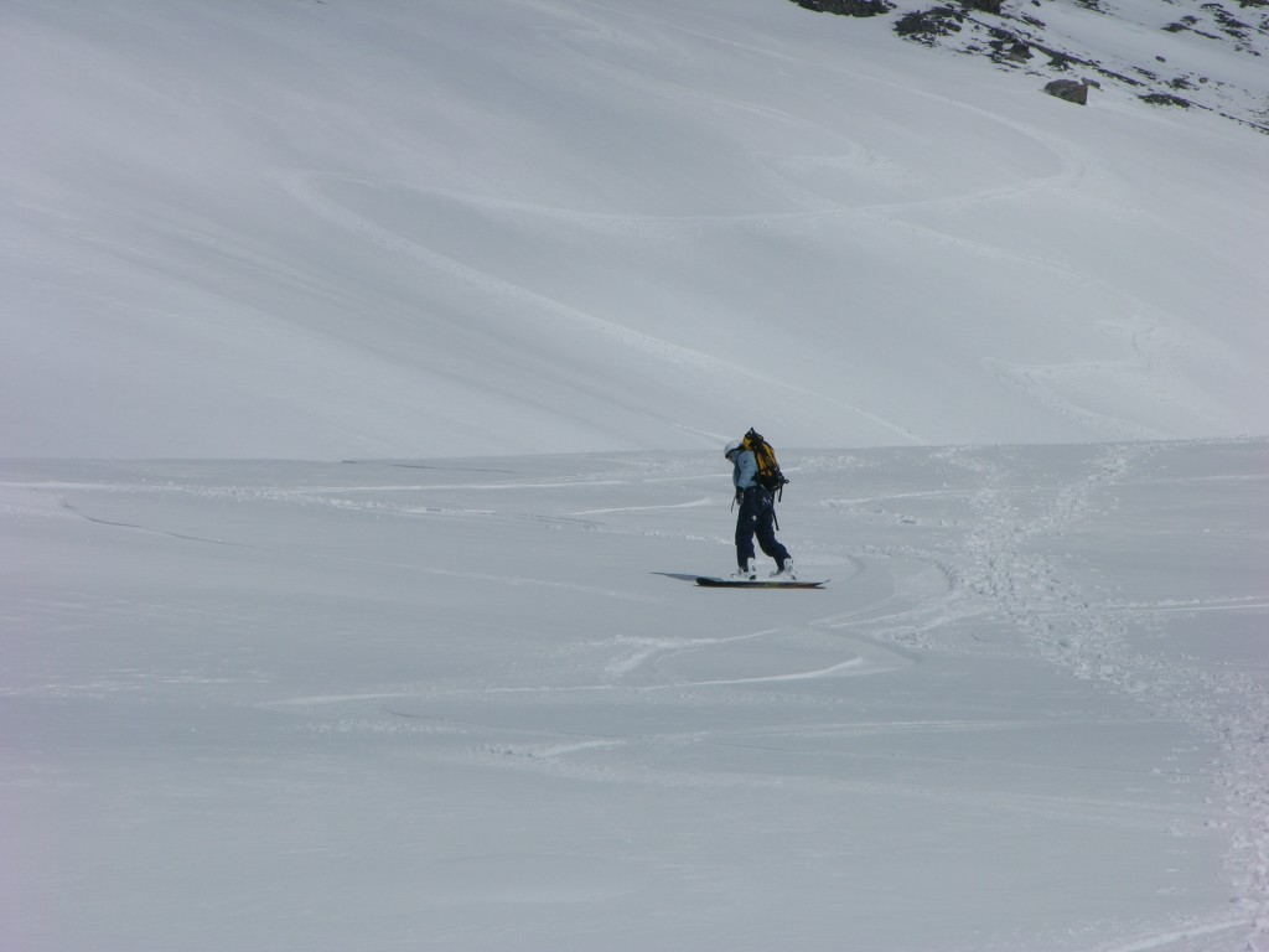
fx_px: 9898
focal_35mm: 270
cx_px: 634
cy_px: 476
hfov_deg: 7.3
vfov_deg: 5.5
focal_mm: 67.7
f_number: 7.4
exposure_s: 1/672
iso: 50
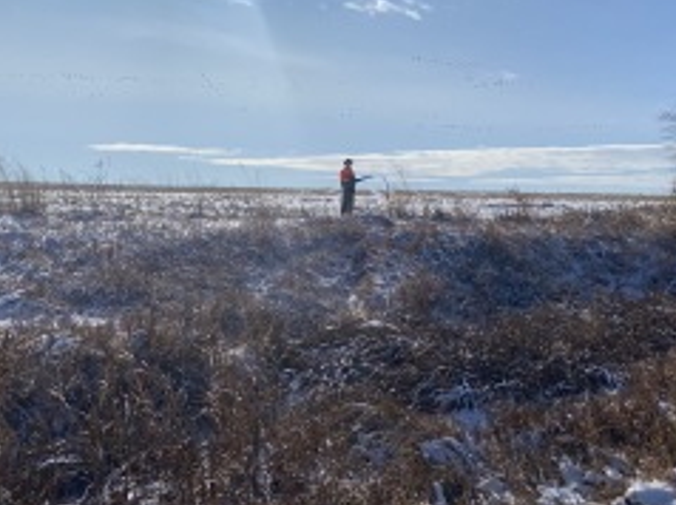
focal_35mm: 40
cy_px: 190
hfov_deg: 46.8
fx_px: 780
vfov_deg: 35.7
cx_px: 358
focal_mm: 4.25
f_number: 1.8
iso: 32
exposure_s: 1/12658
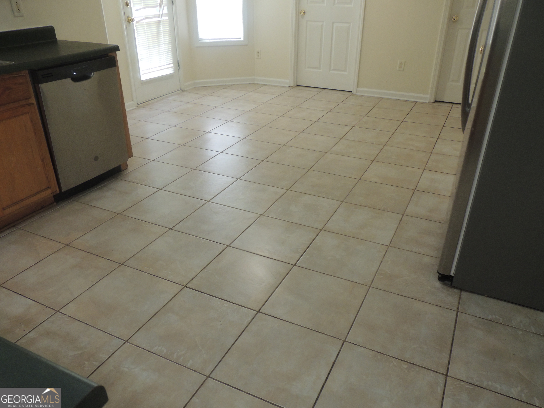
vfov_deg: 49.7
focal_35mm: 28
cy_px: 204
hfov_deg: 63.4
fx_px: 440
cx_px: 272
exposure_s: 1/30
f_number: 3.1
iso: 360
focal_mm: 4.9
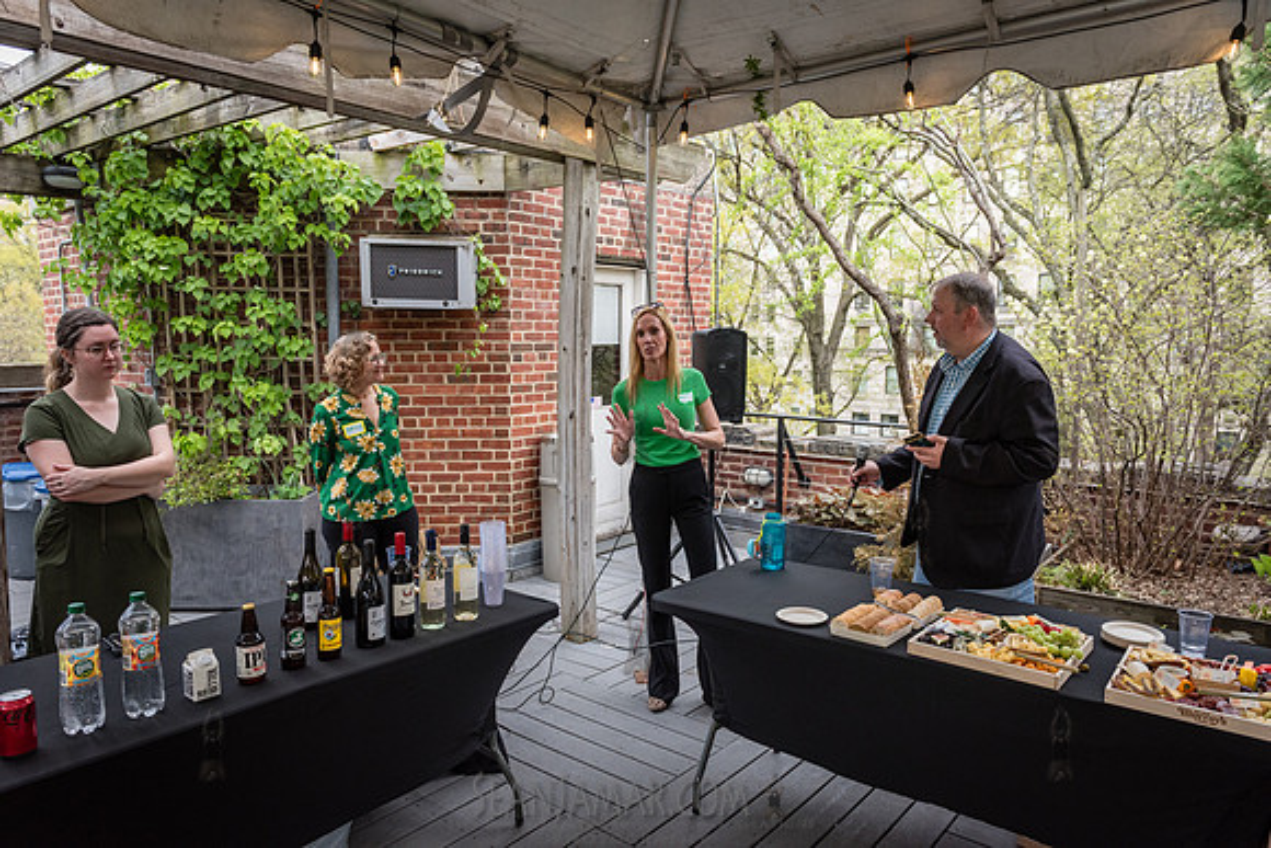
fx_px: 847
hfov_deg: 73.7
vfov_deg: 53.2
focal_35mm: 24
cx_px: 636
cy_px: 424
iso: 1000
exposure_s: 1/320
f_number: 4
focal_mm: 24
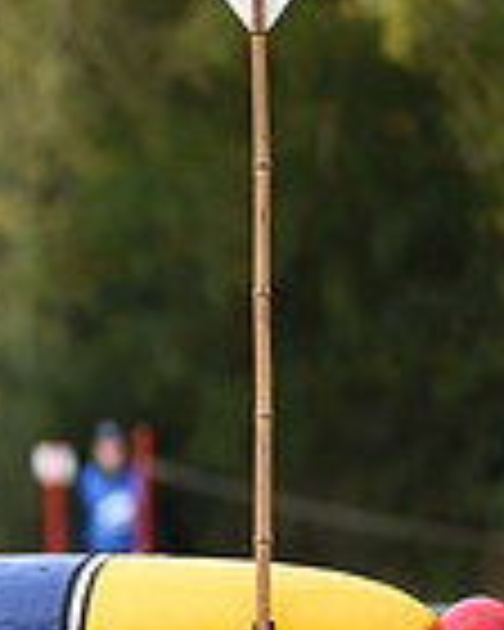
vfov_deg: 1.7
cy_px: 603
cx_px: -742
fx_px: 21685
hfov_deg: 1.3
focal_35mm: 1163
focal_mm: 300
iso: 1100
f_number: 4.5
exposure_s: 1/1000
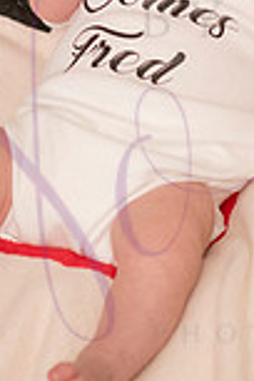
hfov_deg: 5.5
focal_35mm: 250
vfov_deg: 8.2
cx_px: 217
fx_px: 2646
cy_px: 15
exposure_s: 1/250
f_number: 4
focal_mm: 85
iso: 800
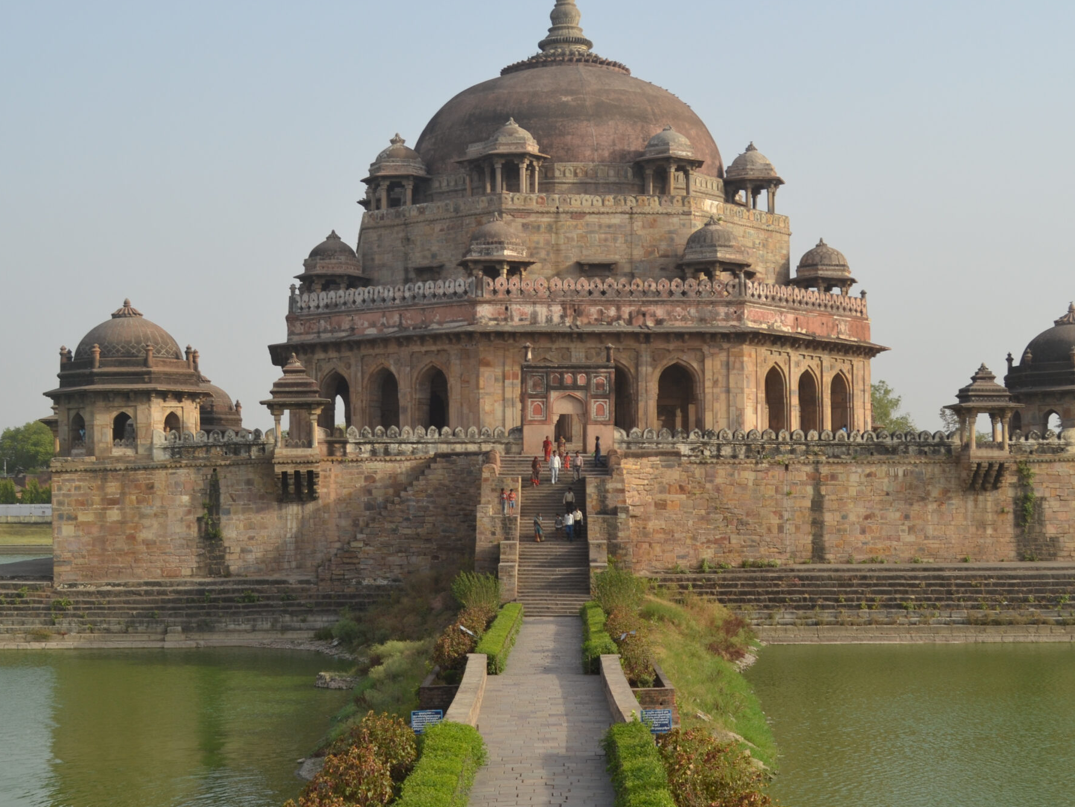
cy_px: 410
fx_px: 1801
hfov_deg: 33.2
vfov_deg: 25.2
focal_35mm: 58
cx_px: 556
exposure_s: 1/200
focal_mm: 28
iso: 100
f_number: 7.1
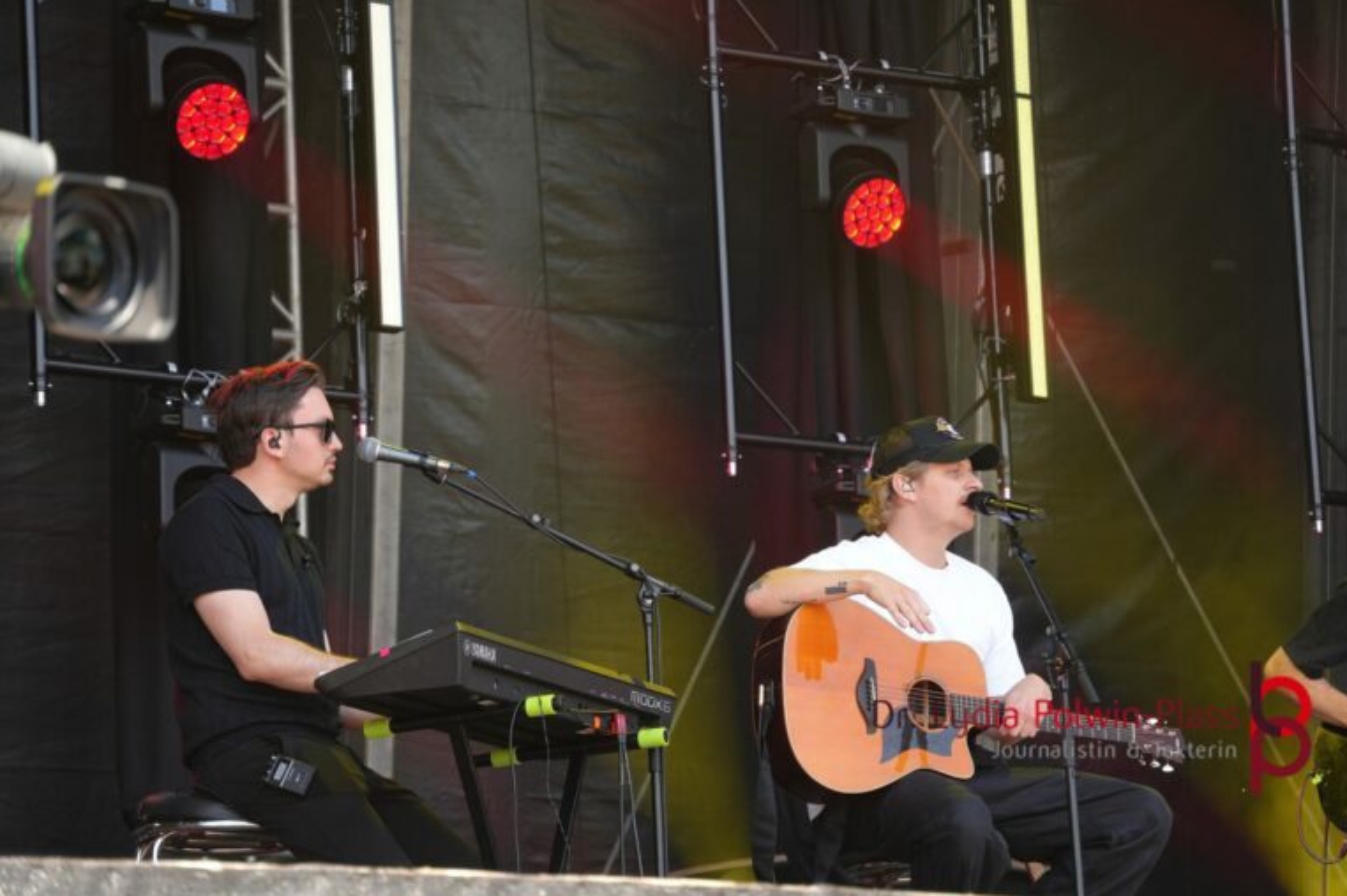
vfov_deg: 9.7
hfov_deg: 14.5
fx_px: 5311
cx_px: 674
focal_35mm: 142
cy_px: 446
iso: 200
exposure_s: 1/160
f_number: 5.6
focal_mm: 94
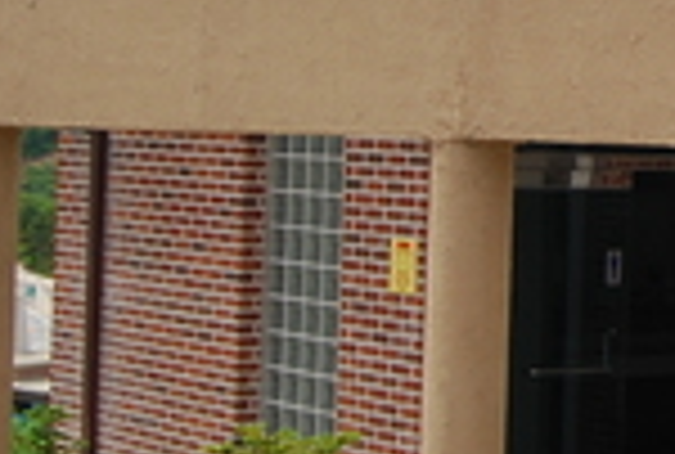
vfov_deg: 10.9
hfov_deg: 14.7
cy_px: 47
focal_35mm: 126
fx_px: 2370
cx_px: 1096
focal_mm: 18
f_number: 9
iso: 100
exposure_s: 1/160
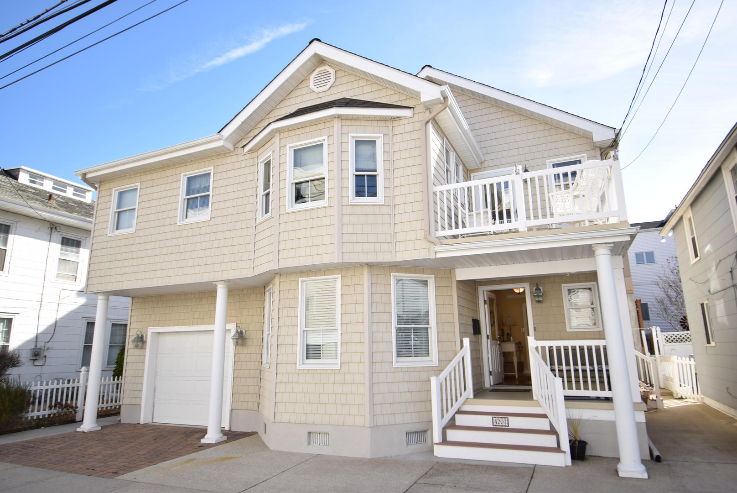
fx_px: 430
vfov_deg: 59.6
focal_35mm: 21
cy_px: 246
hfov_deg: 81.2
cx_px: 368
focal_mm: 14
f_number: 5.6
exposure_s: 1/200
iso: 100
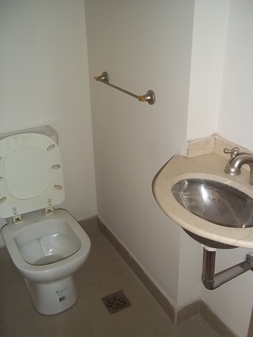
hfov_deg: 39.7
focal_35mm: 36
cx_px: 126
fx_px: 351
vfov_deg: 51.4
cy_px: 168
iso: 80
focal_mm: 6.5
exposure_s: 1/30
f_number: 3.1
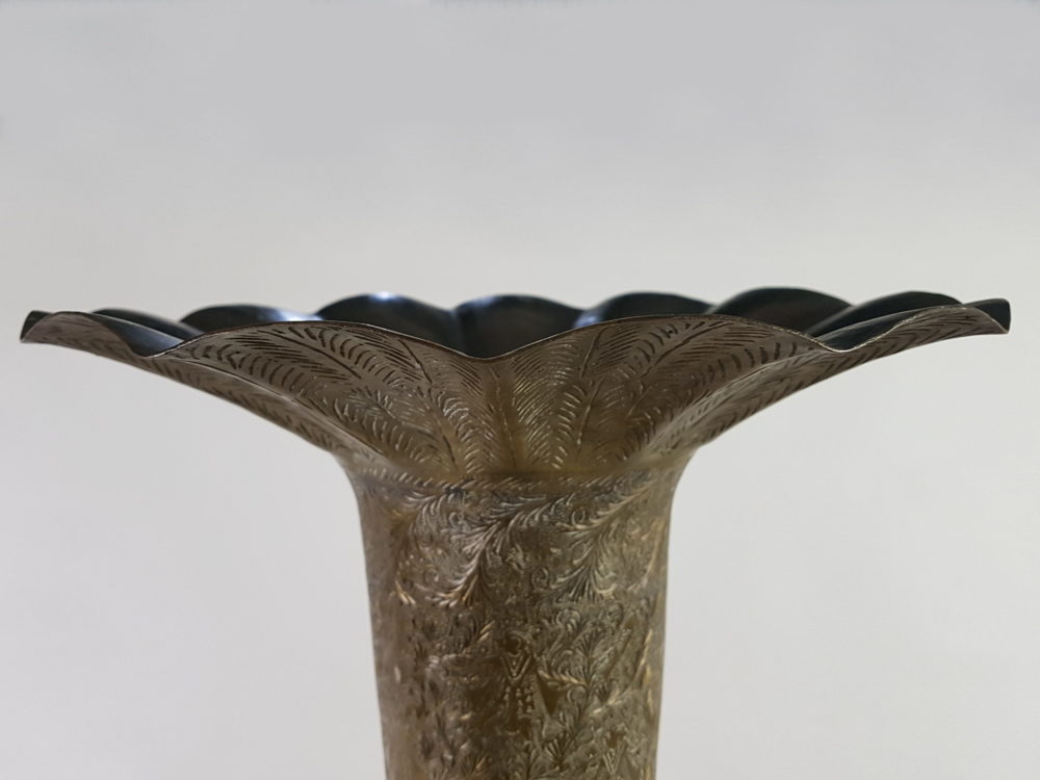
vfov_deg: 53.1
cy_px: 390
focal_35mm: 26
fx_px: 781
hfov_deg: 67.3
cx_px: 520
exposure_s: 1/50
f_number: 1.7
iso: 100
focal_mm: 4.2
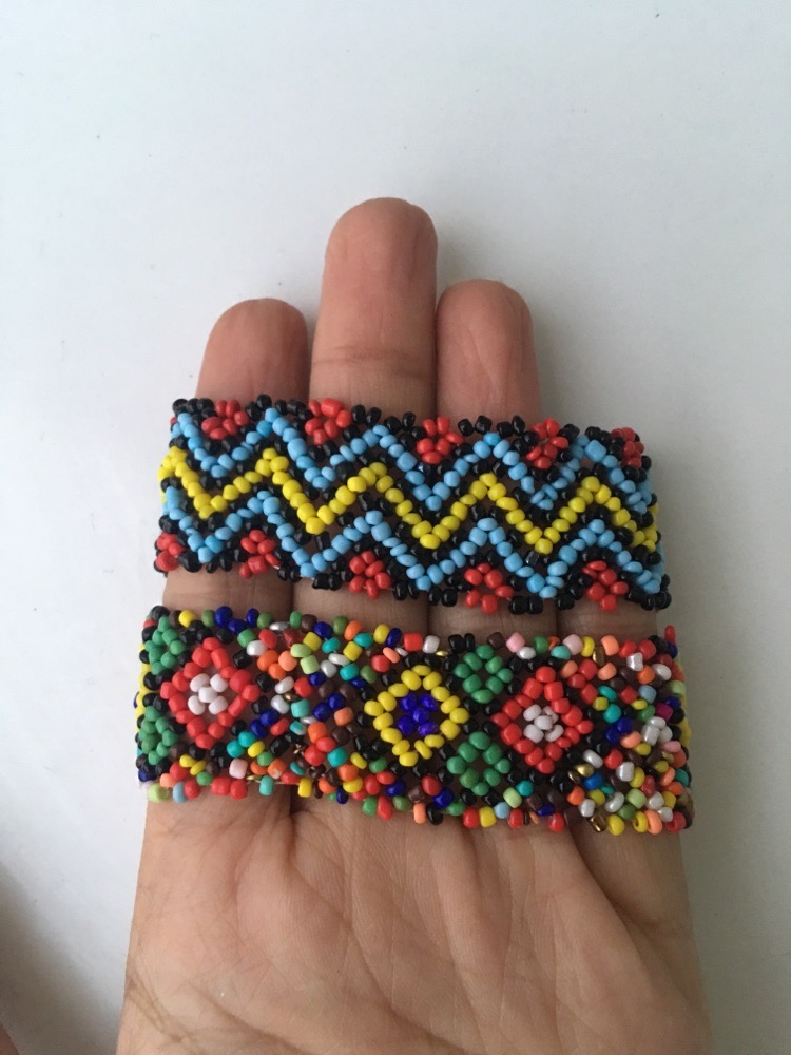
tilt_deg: -83.5
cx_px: 396
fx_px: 884
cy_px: 528
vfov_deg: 61.7
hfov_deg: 48.2
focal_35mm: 29
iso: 80
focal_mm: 4.15
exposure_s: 1/10
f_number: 2.2
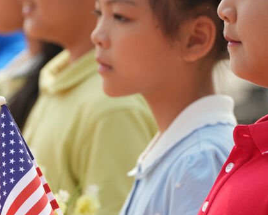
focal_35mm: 467
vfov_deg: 3.3
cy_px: 148
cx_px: 8
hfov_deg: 4.1
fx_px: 3706
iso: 500
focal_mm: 212
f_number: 5.6
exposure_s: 1/2000
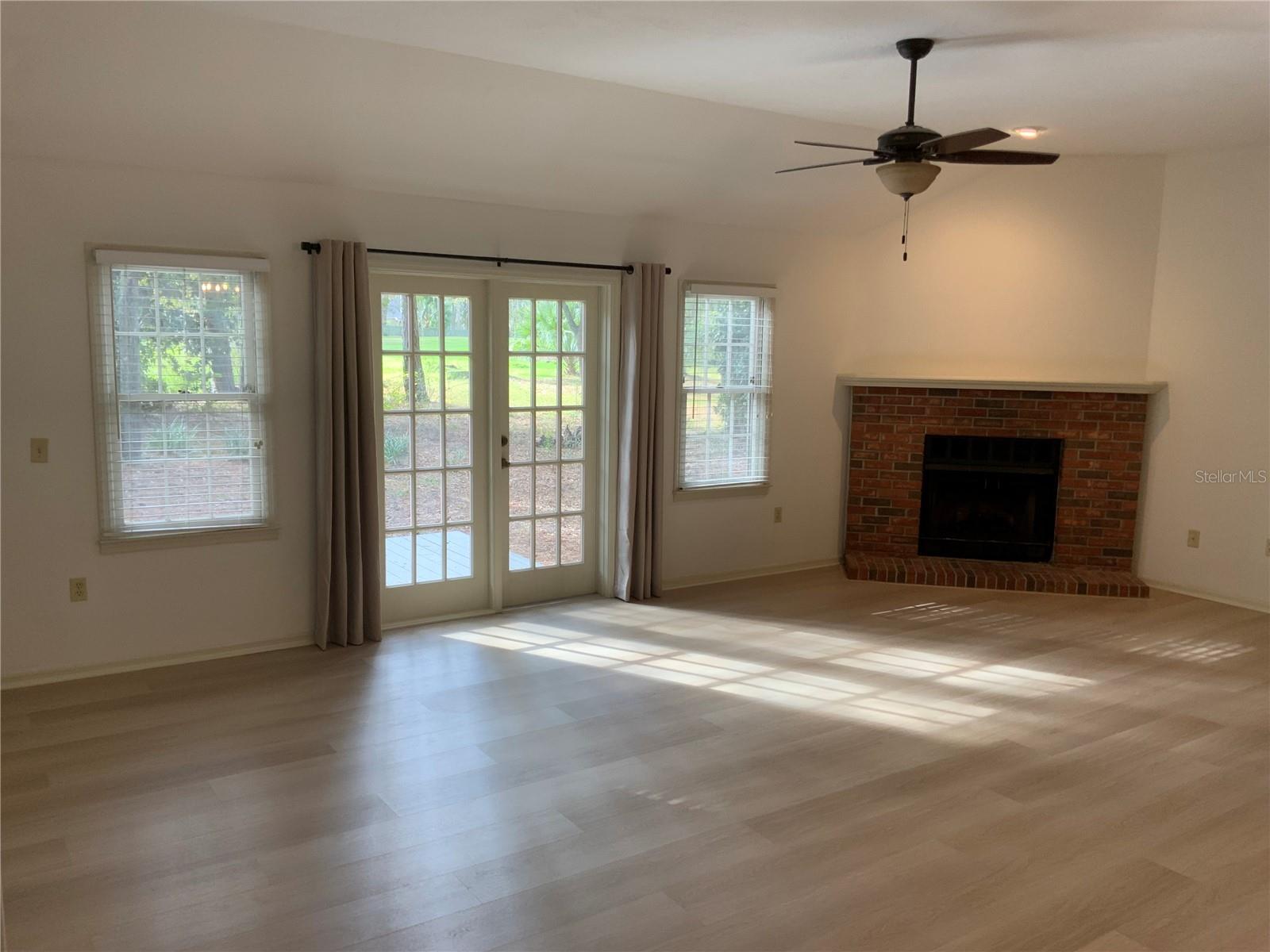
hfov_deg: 61.7
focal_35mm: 29
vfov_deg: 48.2
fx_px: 1064
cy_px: 476
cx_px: 635
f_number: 1.8
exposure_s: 1/60
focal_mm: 3
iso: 40
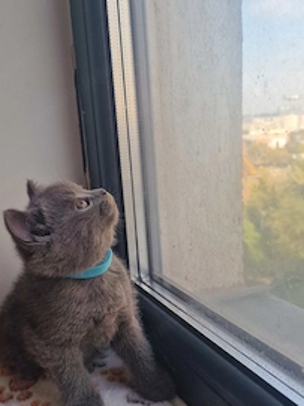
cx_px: 145
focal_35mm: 34
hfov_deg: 41.8
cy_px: 225
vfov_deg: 53.9
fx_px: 398
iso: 50
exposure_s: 1/180
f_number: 1.8
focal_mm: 6.4
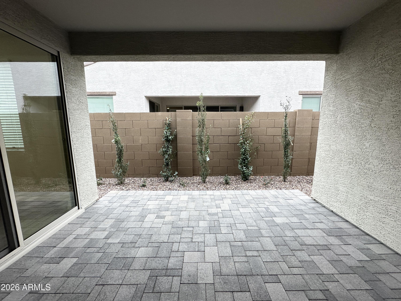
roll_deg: +0.4
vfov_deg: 85.7
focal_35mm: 14
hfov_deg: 102.1
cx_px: 200
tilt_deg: -8.1
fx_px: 162
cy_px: 150
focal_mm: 2.22
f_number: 2.2
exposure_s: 1/120
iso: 125
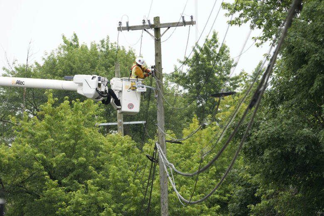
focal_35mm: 291
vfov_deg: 4.7
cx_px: 162
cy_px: 108
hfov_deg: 7.1
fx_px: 2619
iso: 500
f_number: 4
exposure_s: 1/1250
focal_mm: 194
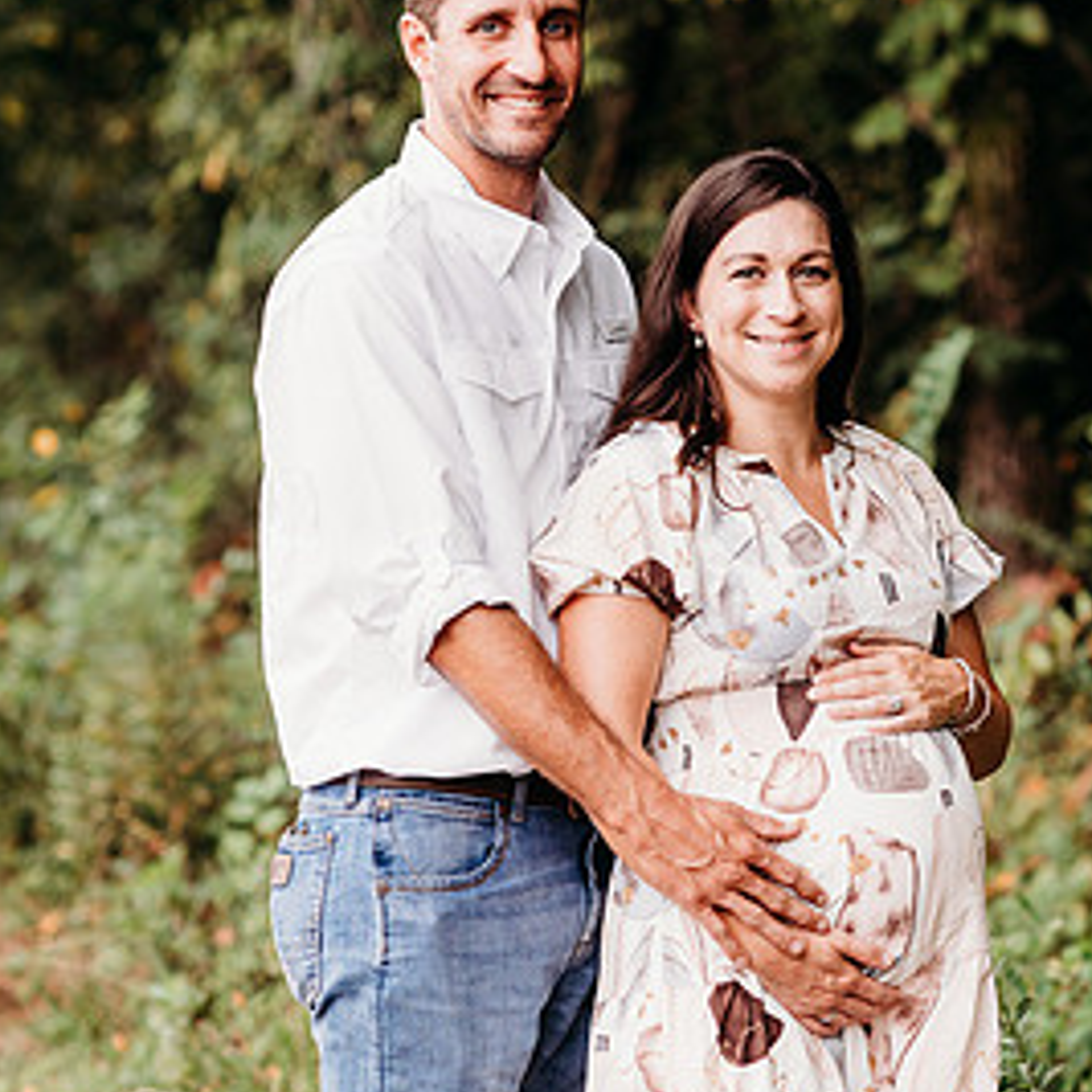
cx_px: 687
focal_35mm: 157
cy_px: 534
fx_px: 5603
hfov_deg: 11.1
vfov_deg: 11.1
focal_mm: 85
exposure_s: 1/200
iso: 320
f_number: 2.5
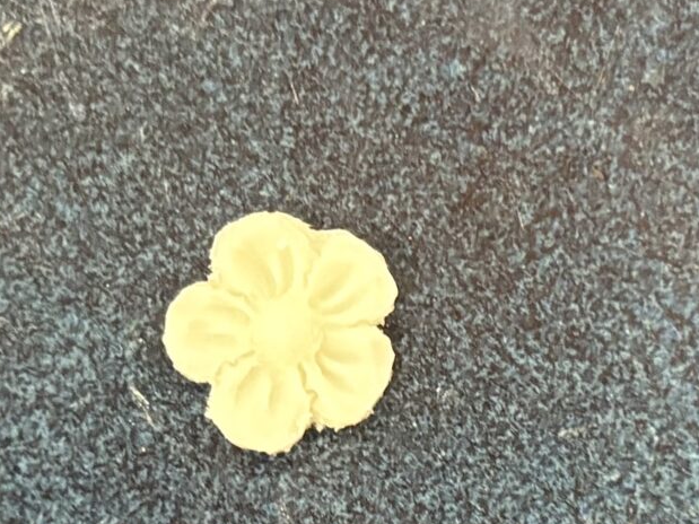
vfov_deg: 33.4
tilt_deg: -86.9
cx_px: 286
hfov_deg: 43.7
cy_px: 338
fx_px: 868
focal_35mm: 43
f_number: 1.6
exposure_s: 1/40
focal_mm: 5.96
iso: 500
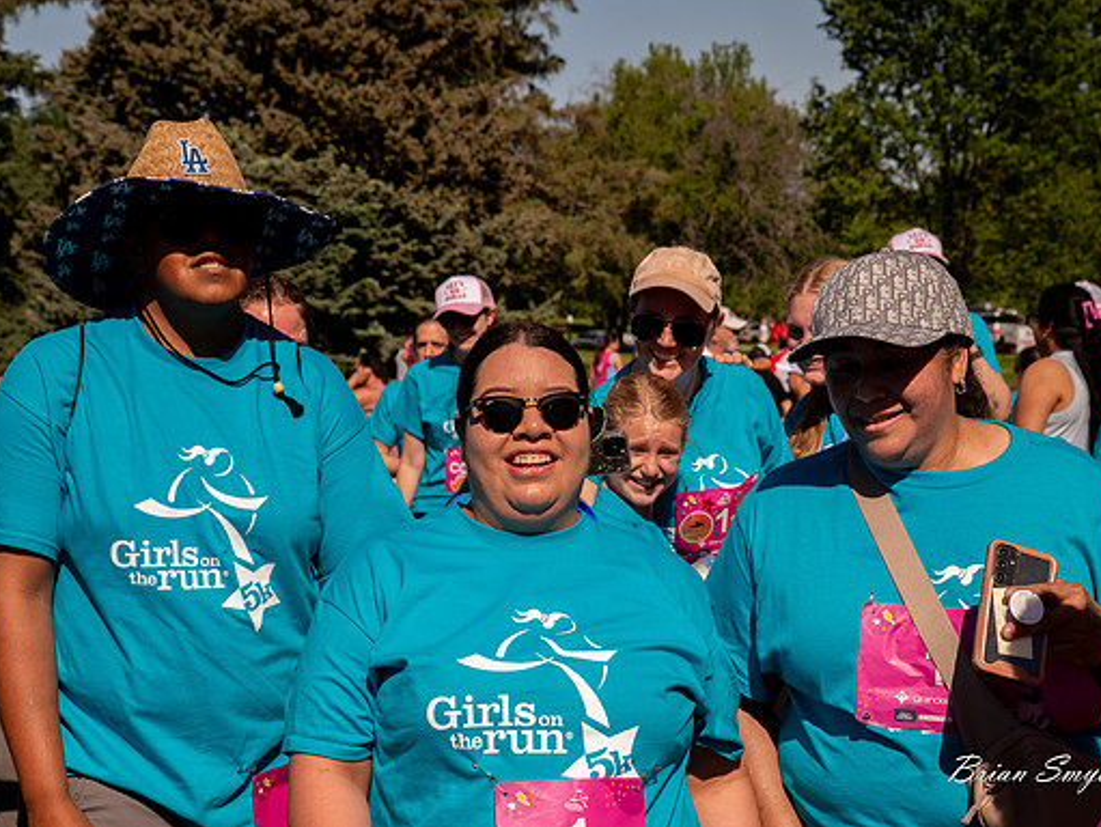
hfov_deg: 23.0
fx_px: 2705
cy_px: 414
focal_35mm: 85
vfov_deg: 17.4
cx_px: 543
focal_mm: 78
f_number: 11
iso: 800
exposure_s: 1/2500
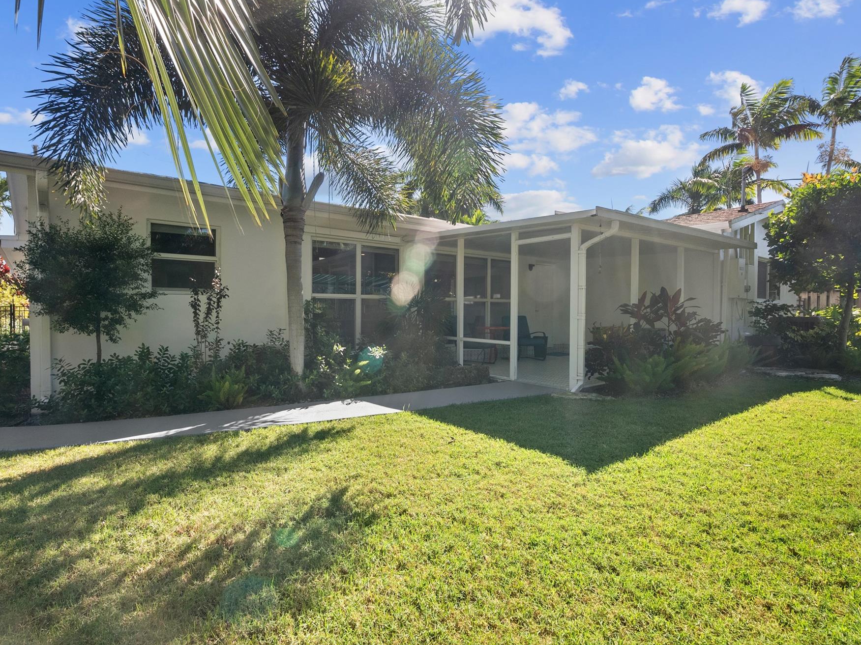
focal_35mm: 18
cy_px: 324
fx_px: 448
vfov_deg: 71.6
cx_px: 386
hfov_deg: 87.5
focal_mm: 16
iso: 2000
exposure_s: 1/160
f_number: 8
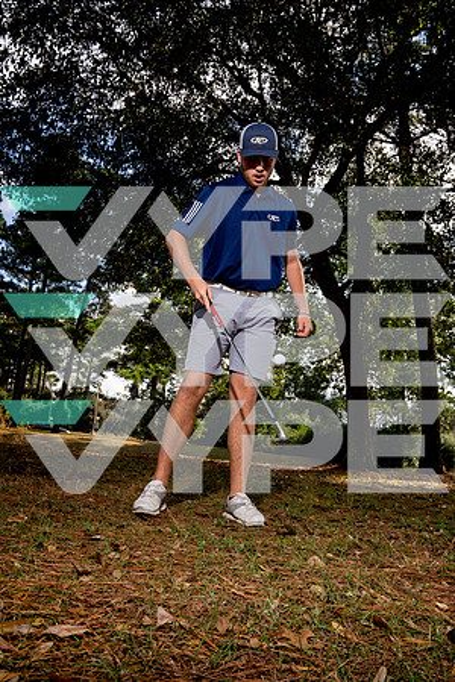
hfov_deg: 43.6
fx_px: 569
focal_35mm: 30
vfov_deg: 61.9
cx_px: 228
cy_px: 341
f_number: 8
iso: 160
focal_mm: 30
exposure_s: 1/250
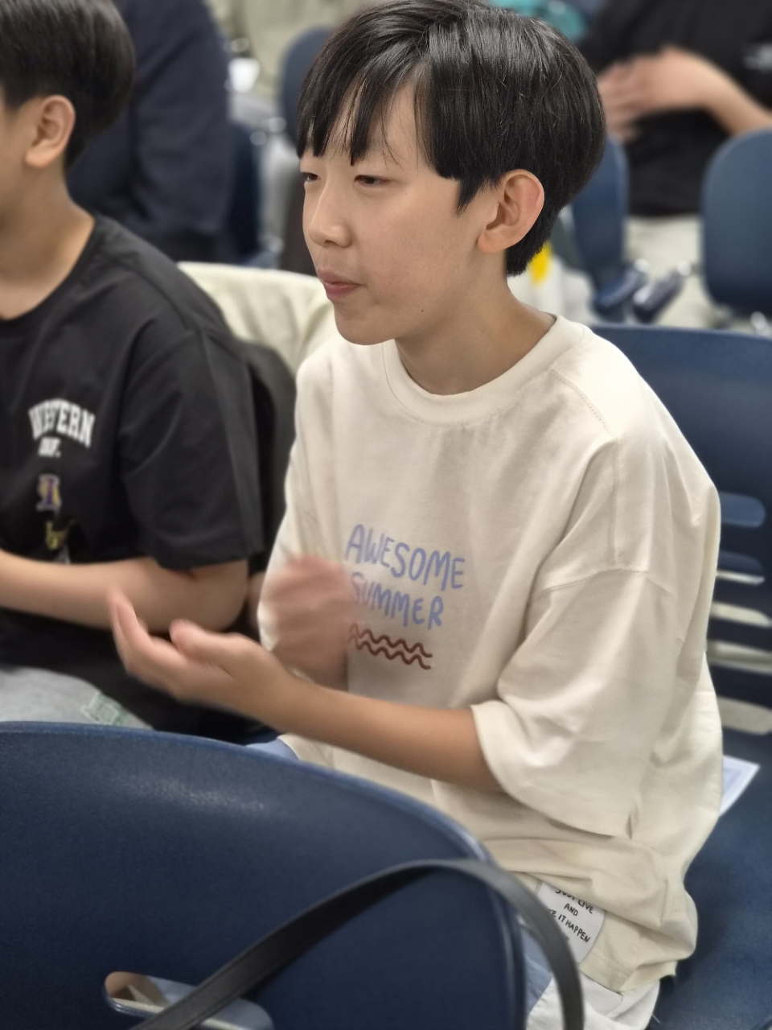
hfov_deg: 21.3
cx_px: 386
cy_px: 515
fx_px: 2052
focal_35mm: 69
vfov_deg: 28.2
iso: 320
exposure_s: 1/60
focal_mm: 7
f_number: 2.4
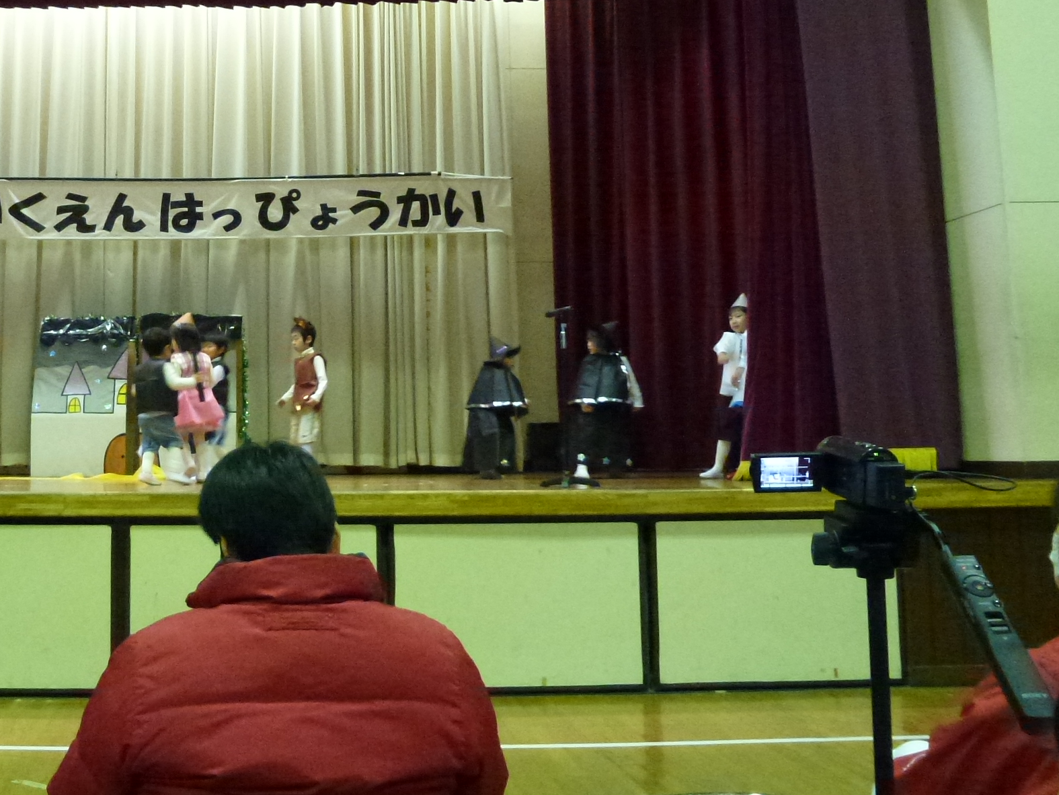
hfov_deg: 46.1
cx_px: 257
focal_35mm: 39
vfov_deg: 36.7
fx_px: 1193
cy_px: 315
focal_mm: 4.3
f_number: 3.3
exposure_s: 1/40
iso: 800
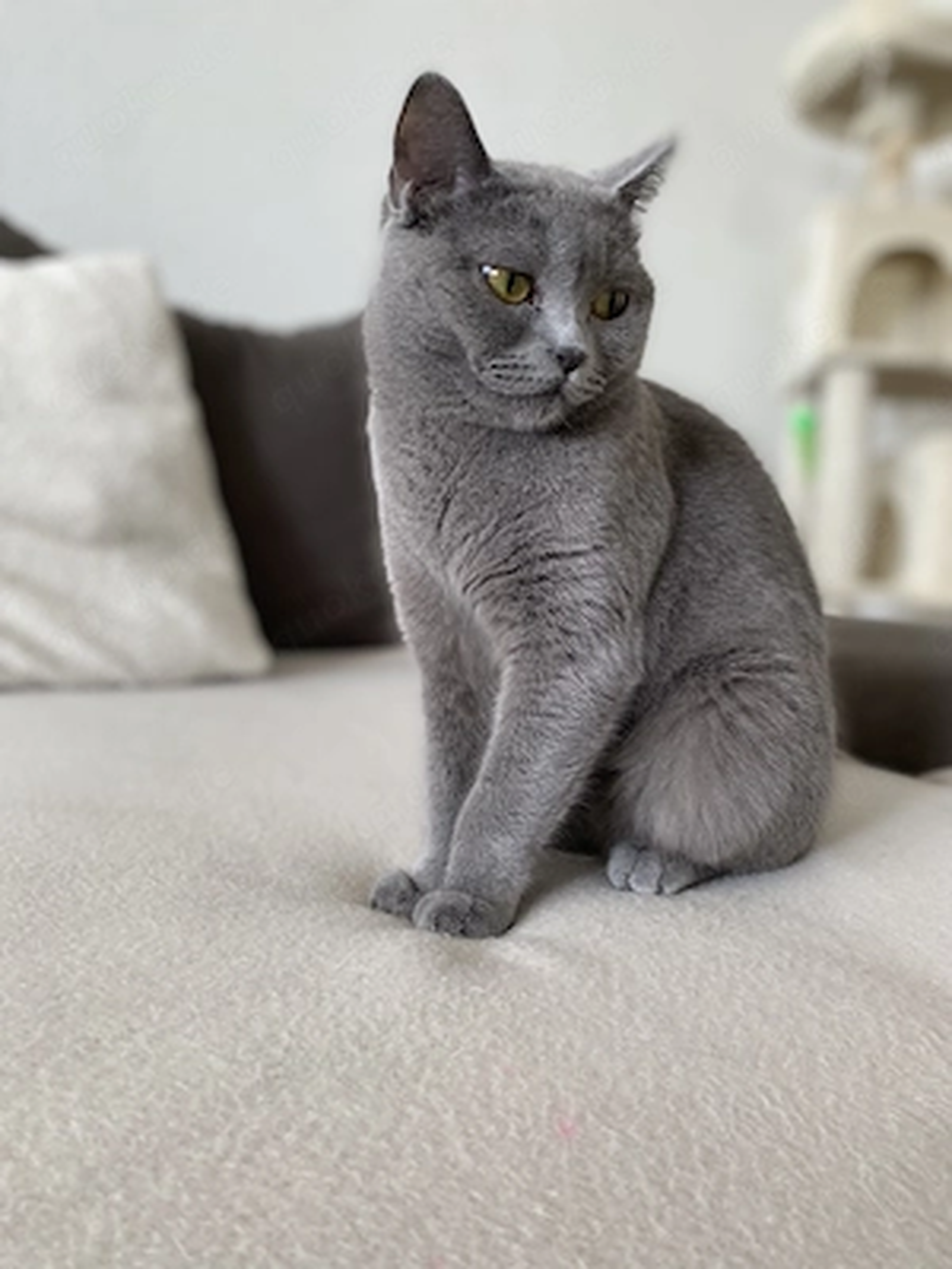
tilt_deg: -3.6
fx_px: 953
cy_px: 634
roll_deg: -4.2
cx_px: 476
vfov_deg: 67.3
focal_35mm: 26
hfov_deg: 53.1
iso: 125
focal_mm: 4.25
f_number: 1.8
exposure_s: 1/116
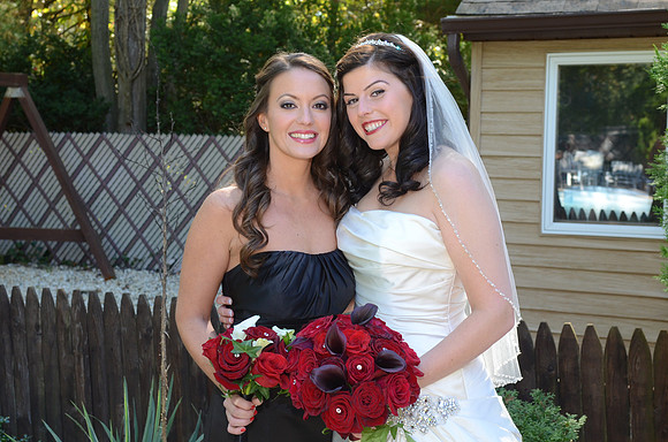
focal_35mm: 57
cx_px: 334
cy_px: 221
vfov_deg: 23.7
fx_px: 1055
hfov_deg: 35.1
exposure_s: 1/100
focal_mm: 38
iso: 500
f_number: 6.3
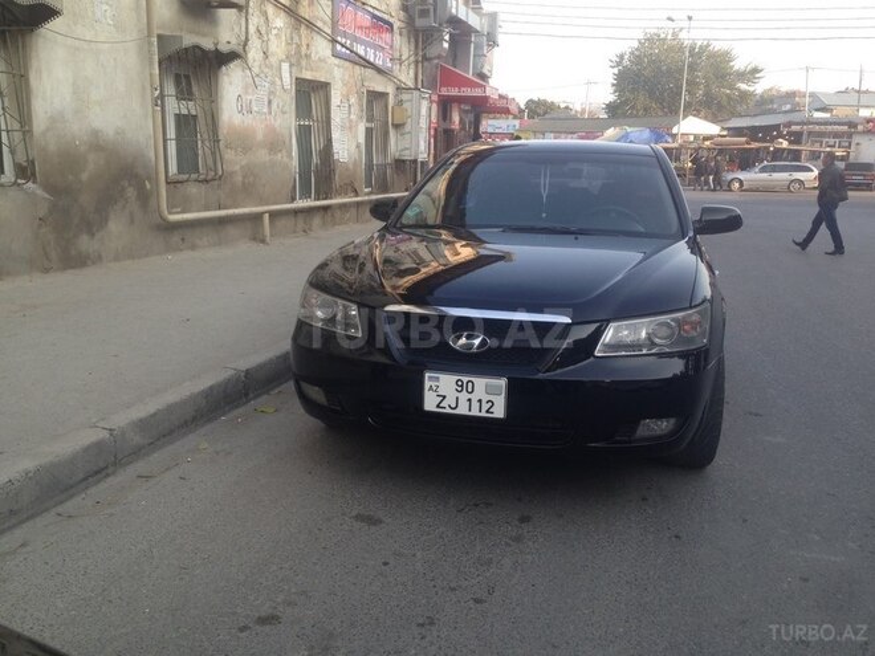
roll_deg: -3.7
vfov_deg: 42.9
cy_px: 328
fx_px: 834
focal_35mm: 33
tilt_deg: -13.8
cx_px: 438
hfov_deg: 55.4
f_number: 2.4
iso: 50
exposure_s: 1/191
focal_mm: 4.12
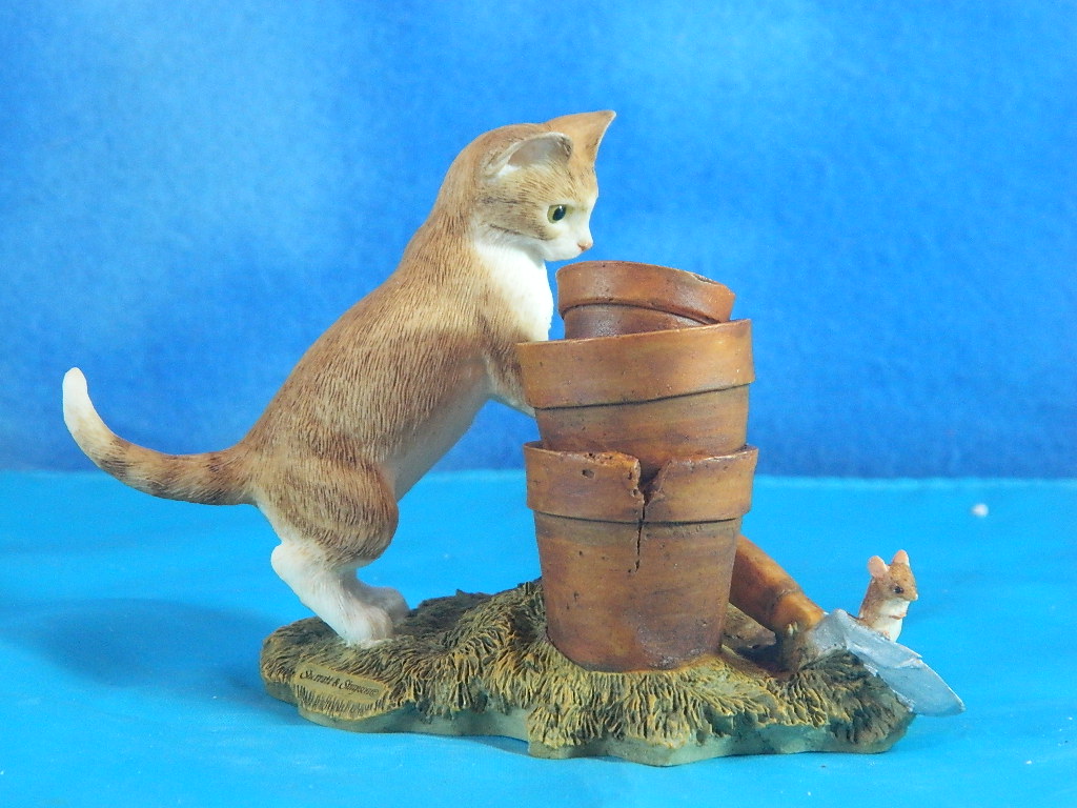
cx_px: 538
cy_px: 404
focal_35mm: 84
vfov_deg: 17.6
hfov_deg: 23.3
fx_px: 2613
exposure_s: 1/20
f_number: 4.2
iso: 400
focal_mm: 15.1
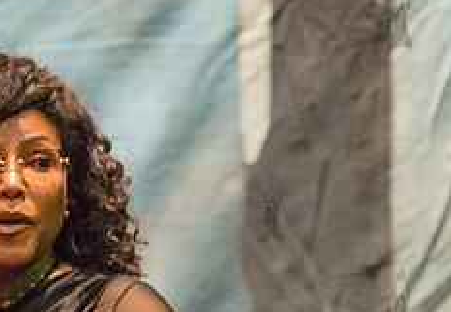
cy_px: 246
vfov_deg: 3.6
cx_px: -6
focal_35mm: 395
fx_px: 5004
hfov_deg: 5.1
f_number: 2.8
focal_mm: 135
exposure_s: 1/250
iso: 4000
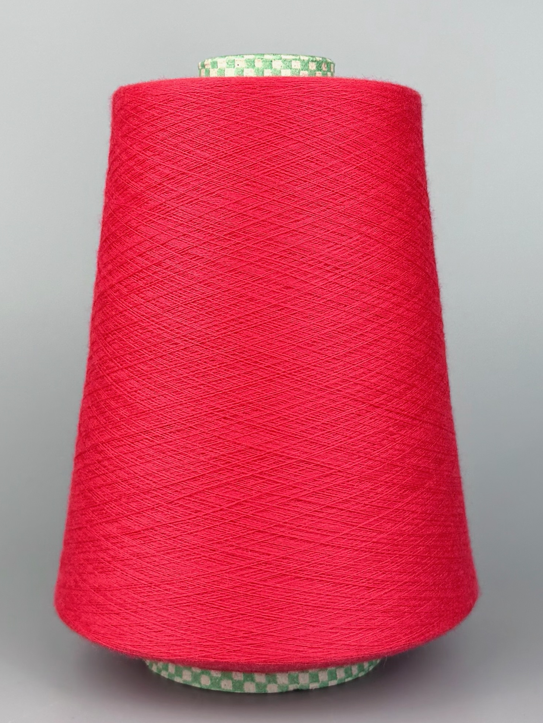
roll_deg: +0.4
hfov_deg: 54.9
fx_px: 523
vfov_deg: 69.4
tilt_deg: -2.4
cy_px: 374
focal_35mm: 25
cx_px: 268
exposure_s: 1/765
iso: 80
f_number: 1.78
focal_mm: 6.76
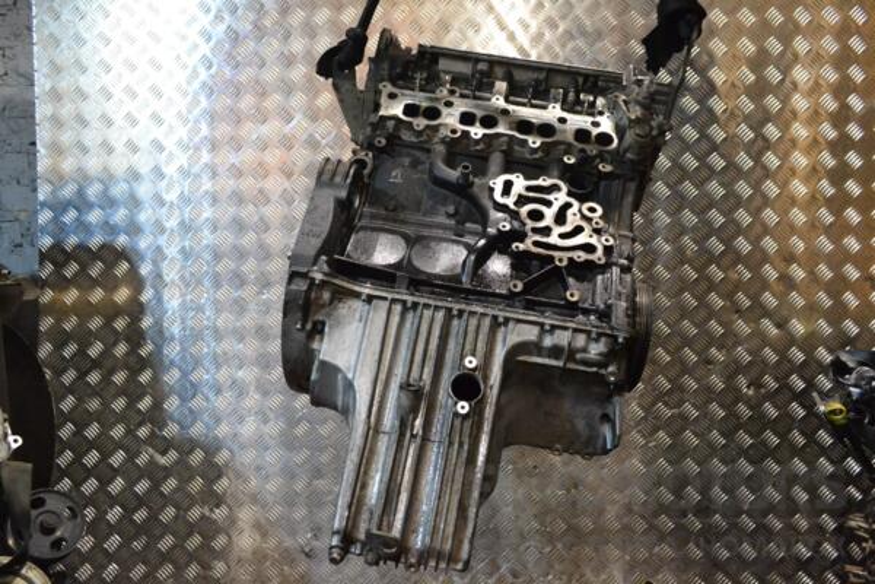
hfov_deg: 61.9
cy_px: 292
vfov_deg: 43.6
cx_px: 438
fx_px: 729
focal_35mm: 30
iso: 3200
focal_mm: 20
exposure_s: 1/160
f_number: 7.1
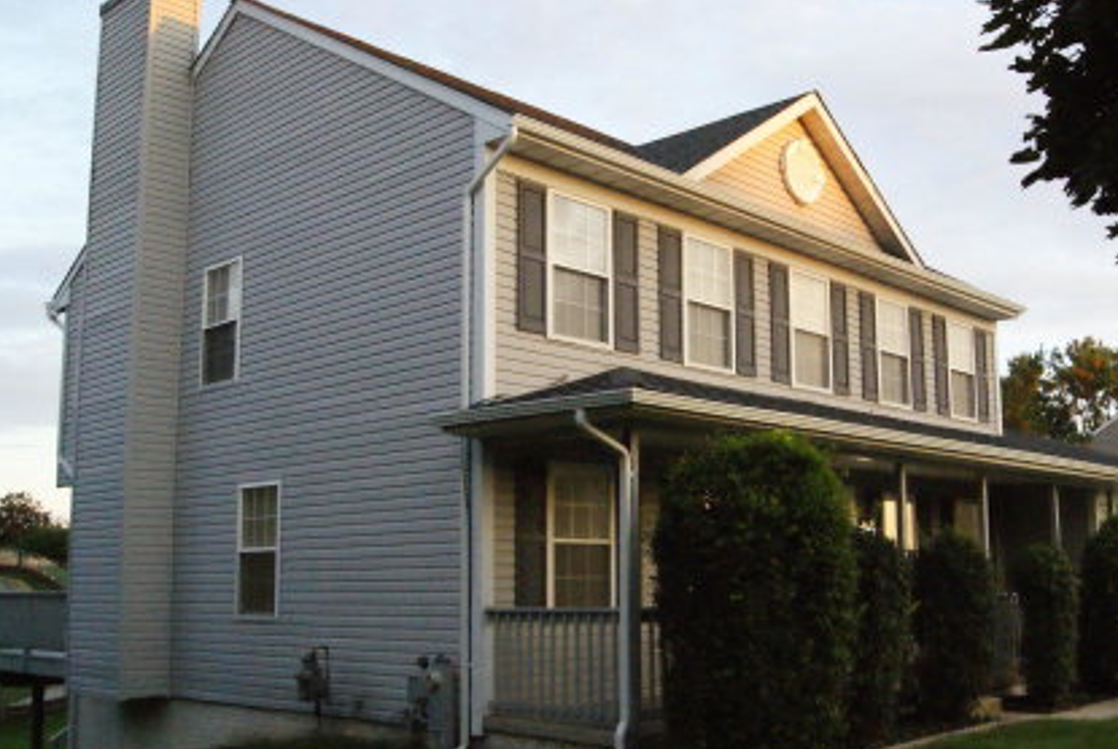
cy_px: 430
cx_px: 684
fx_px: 1151
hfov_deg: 51.4
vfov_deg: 36.0
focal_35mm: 37
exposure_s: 1/200
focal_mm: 20
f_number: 10
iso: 3200
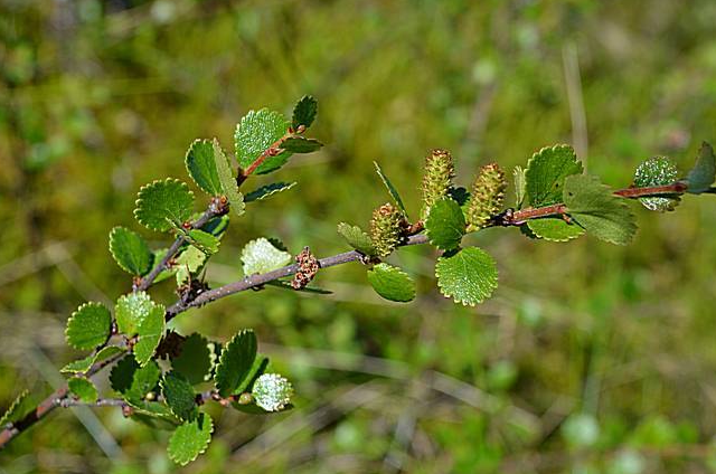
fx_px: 1303
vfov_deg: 20.6
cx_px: 444
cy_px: 220
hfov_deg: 30.6
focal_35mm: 66
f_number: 8
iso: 100
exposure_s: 1/250
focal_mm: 35
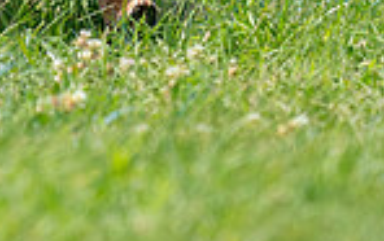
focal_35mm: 1514
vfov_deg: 0.9
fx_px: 15868
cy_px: -237
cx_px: 91
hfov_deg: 1.4
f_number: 6.3
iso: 1000
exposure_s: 1/4000
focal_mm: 379
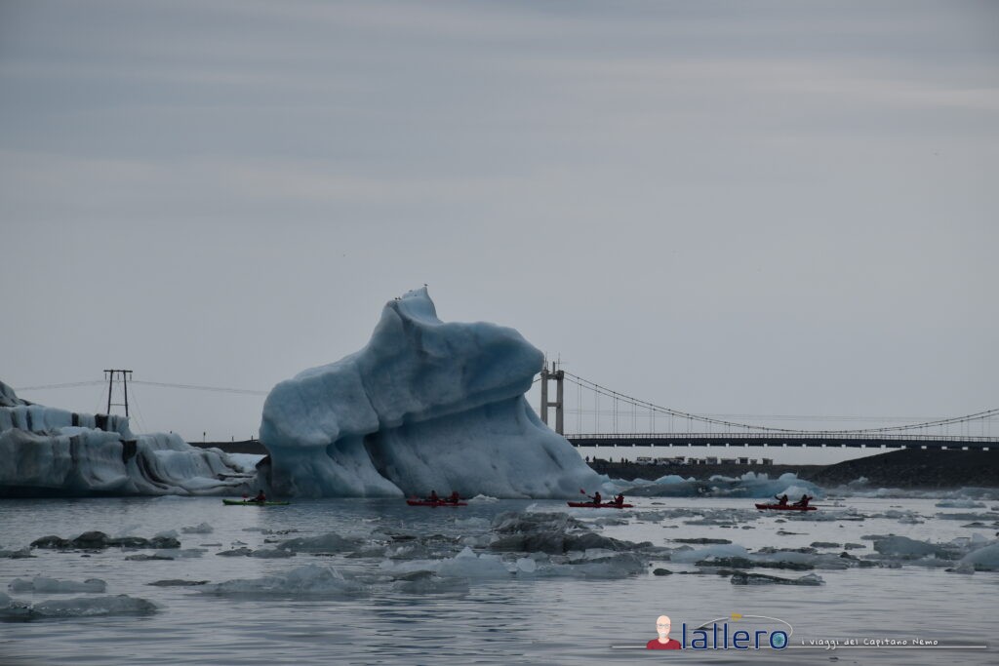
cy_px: 333
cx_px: 500
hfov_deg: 11.2
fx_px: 5079
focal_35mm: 183
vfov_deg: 7.5
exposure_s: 1/320
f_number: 9
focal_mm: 122
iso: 200
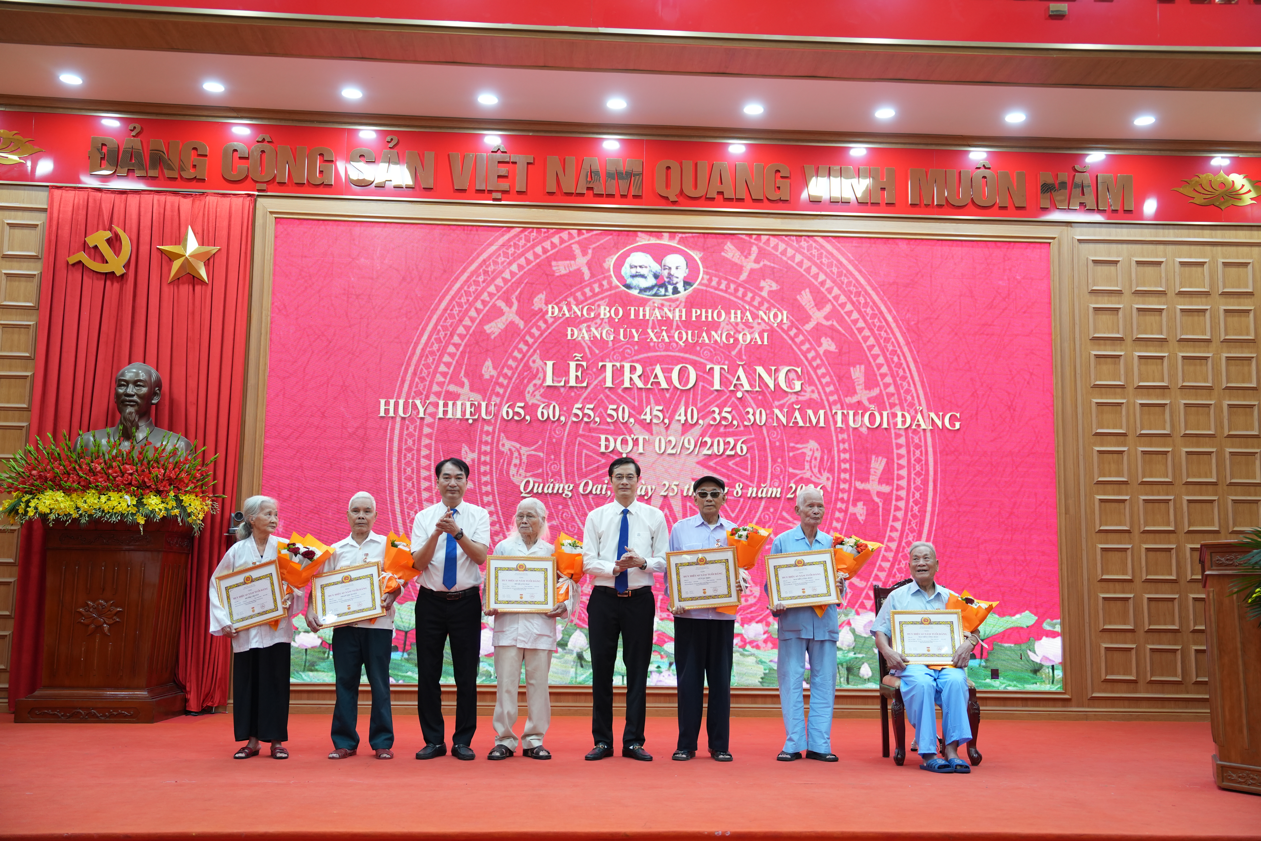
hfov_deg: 50.7
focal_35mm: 38
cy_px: 420
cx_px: 630
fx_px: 1331
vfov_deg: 35.1
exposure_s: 1/125
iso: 1000
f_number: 2.8
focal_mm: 38
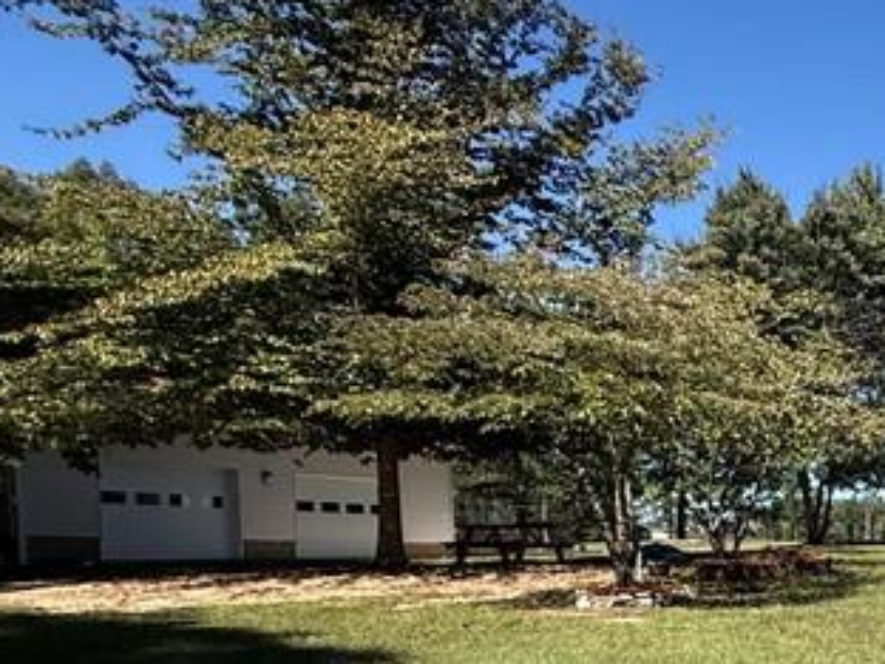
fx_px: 1176
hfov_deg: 29.9
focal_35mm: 46
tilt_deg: -1.3
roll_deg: +0.2
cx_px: 1234
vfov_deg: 29.8
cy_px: 630
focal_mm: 2.22
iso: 50
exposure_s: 1/2092
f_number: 2.2
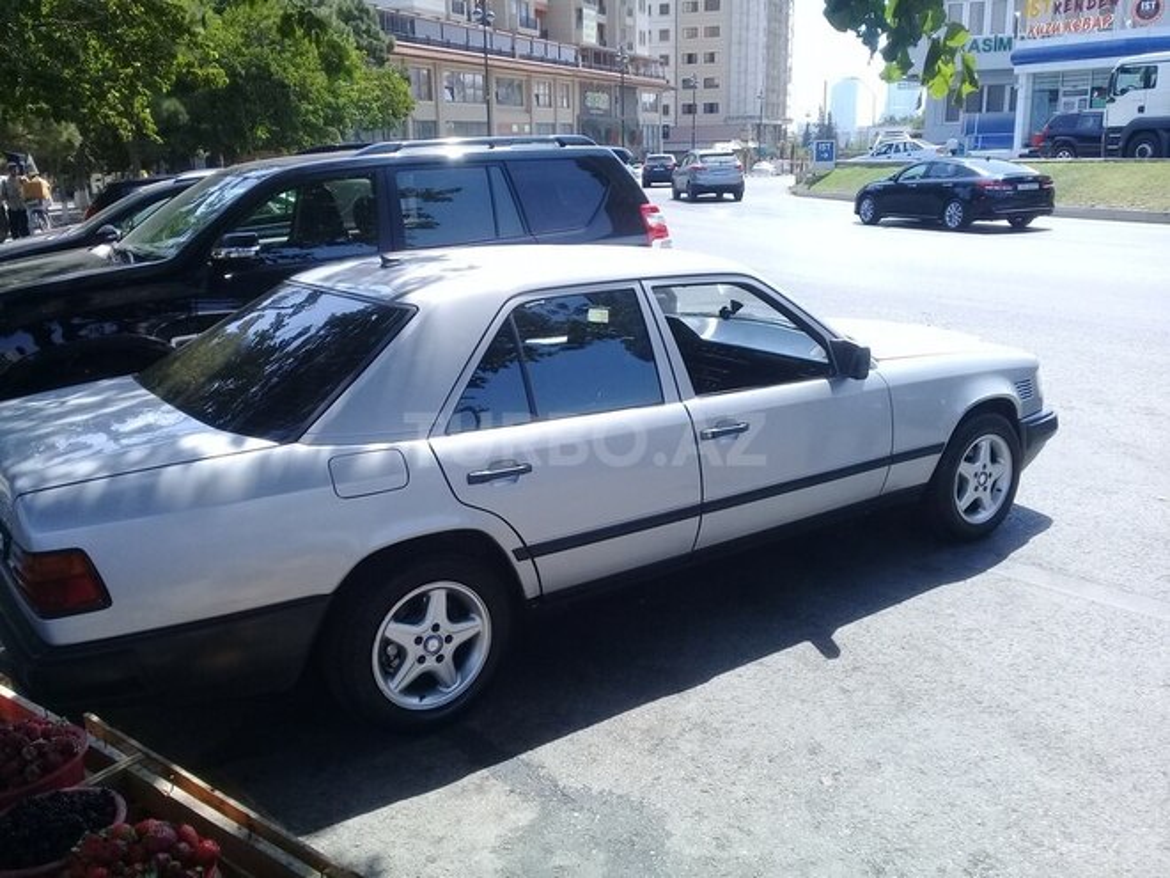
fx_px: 1048
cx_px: 585
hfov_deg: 58.4
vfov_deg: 45.4
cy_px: 439
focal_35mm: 31
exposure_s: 1/456
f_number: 2.2
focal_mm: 3.3
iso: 50
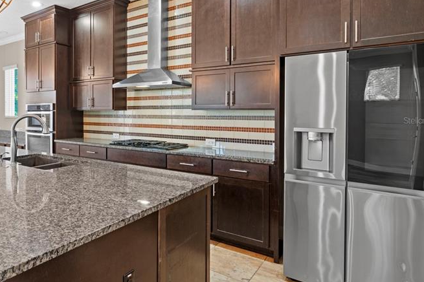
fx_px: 294
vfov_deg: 51.1
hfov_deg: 67.5
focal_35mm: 25
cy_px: 120
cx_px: 111
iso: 250
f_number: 9
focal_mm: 16
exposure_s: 8
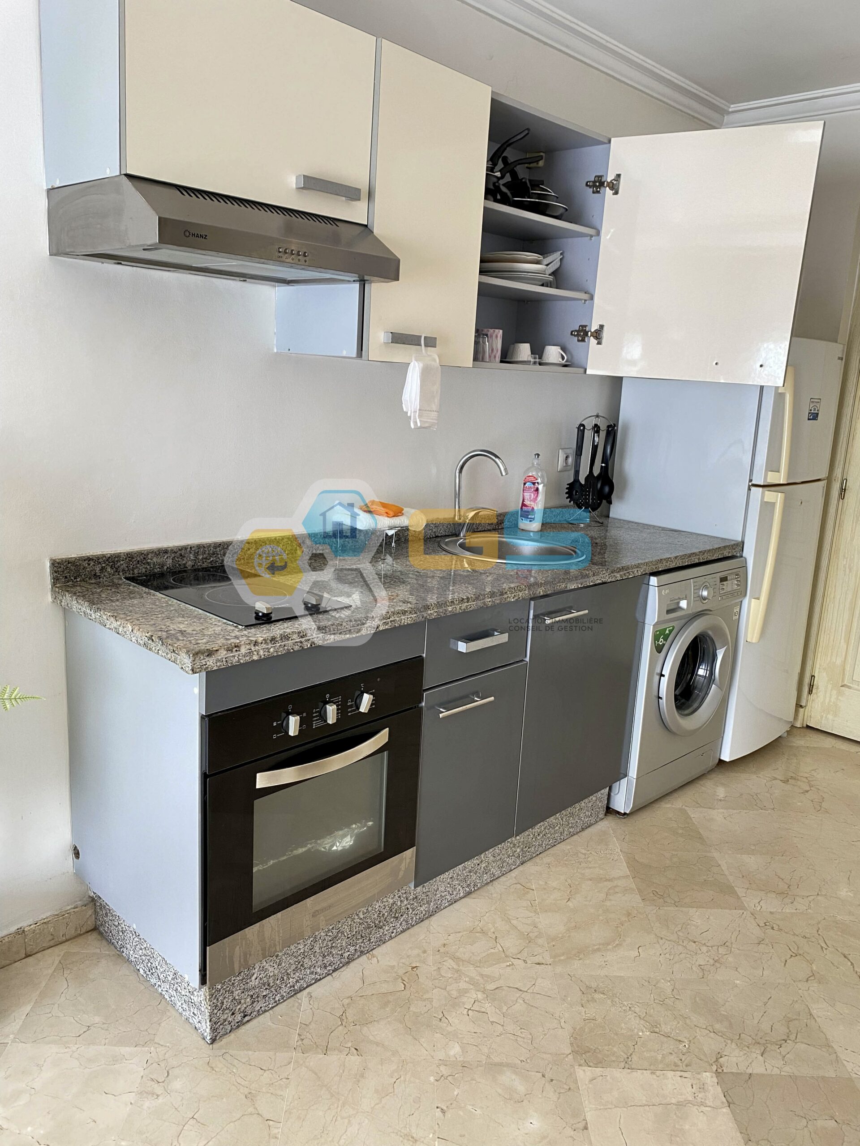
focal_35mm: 26
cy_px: 573
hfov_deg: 53.1
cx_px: 430
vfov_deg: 67.3
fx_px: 861
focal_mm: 4.25
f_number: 1.8
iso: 80
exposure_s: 1/50
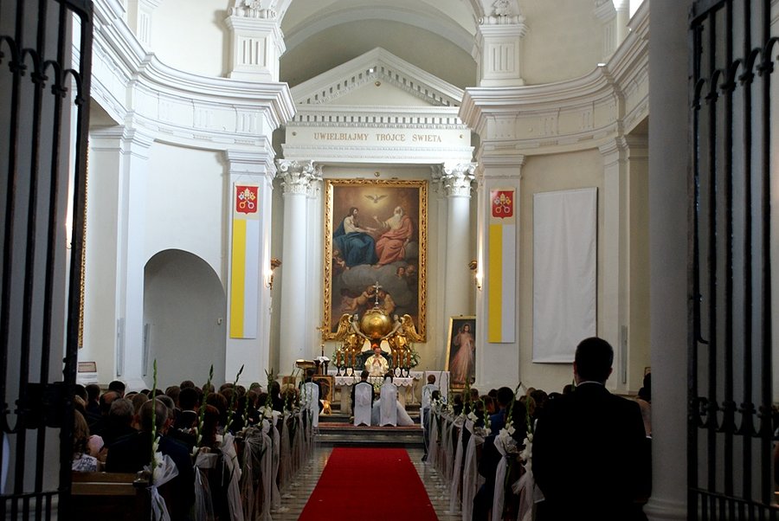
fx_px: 1300
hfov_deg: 33.4
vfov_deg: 22.7
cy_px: 260
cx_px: 390
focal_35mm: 60
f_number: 5.6
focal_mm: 40
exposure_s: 1/20
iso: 400
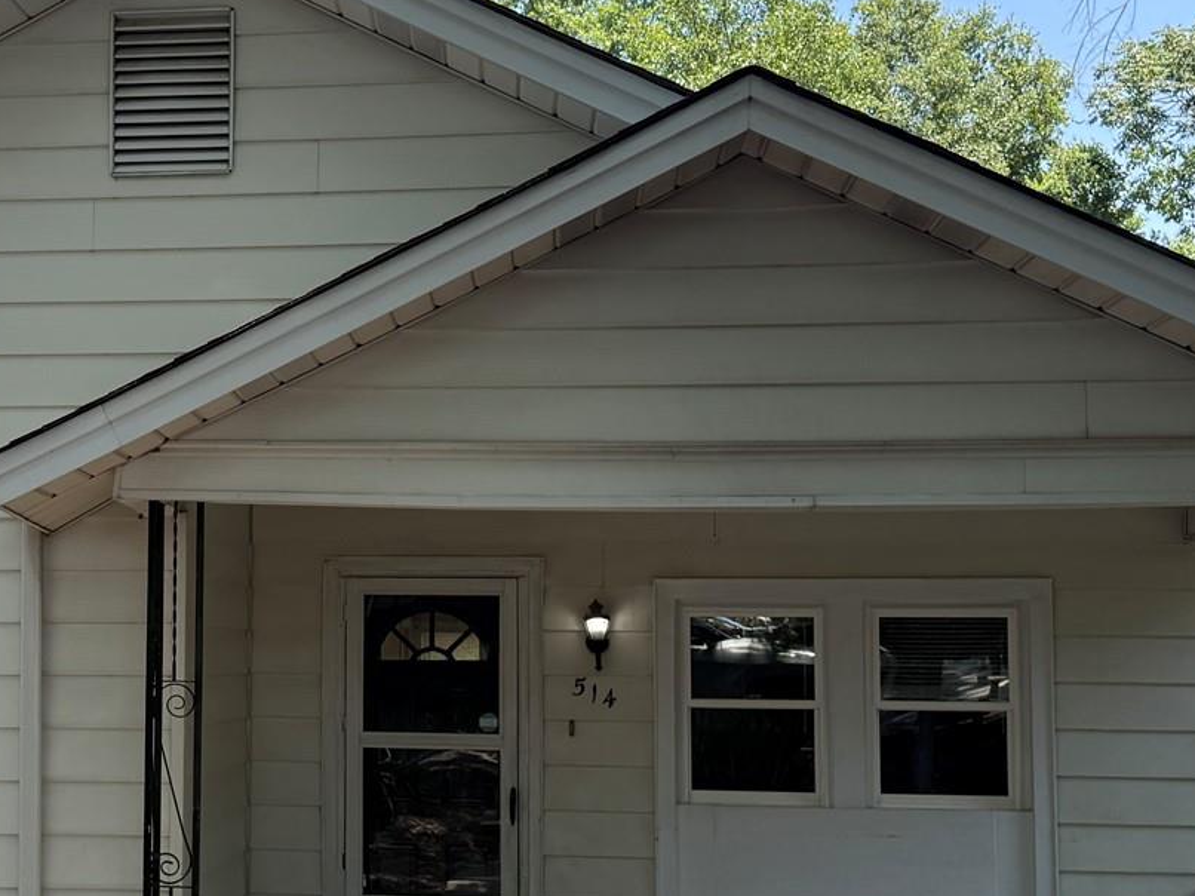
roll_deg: -0.5
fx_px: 2105
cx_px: 243
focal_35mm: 61
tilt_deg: +4.5
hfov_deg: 30.9
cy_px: 534
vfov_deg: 24.0
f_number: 1.78
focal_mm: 6.76
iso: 100
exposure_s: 1/858
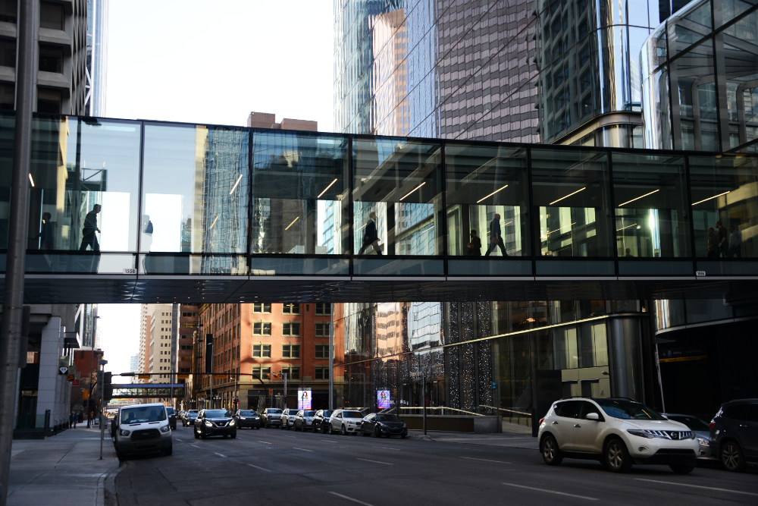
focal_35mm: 40
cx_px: 379
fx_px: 842
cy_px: 253
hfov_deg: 48.5
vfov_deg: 33.4
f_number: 4
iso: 250
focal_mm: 40
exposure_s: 1/320
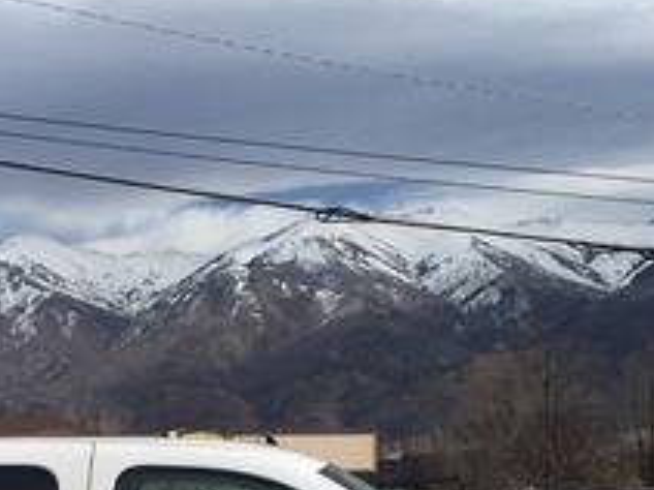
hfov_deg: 21.7
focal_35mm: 88
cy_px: 698
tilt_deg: -4.6
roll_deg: +0.9
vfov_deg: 15.6
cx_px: 46
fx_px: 1662
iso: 32
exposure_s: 1/3049
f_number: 2.2
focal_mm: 4.15
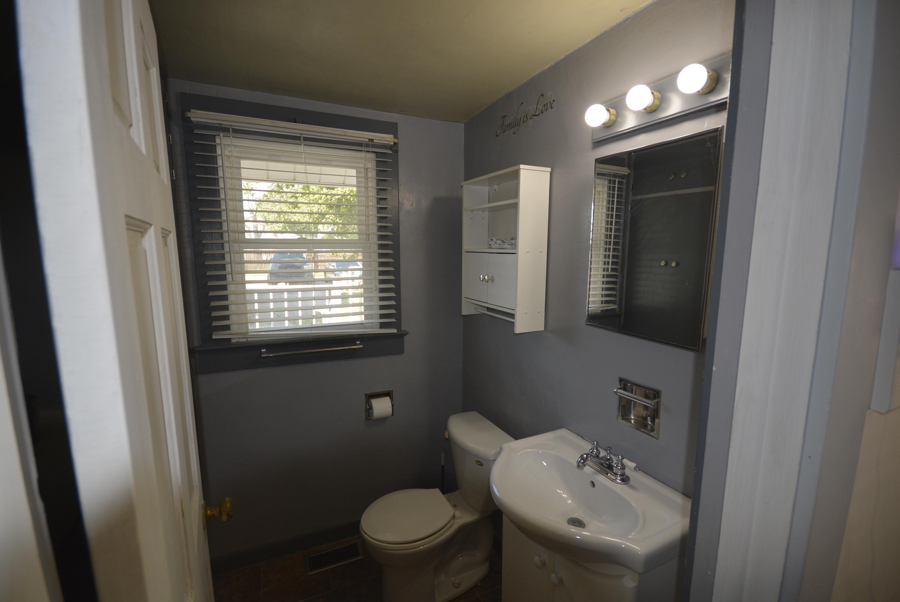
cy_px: 301
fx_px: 375
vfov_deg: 77.4
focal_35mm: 15
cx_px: 450
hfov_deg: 100.3
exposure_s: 1/100
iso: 400
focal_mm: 10
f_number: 4
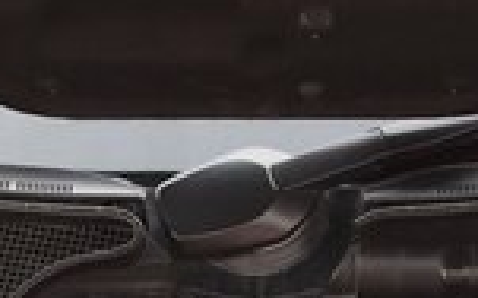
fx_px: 1314
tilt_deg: -40.0
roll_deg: +1.0
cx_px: 260
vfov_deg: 11.6
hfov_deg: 20.6
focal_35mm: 101
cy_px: 596
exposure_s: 1/144
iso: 32
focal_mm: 4.15
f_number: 2.2
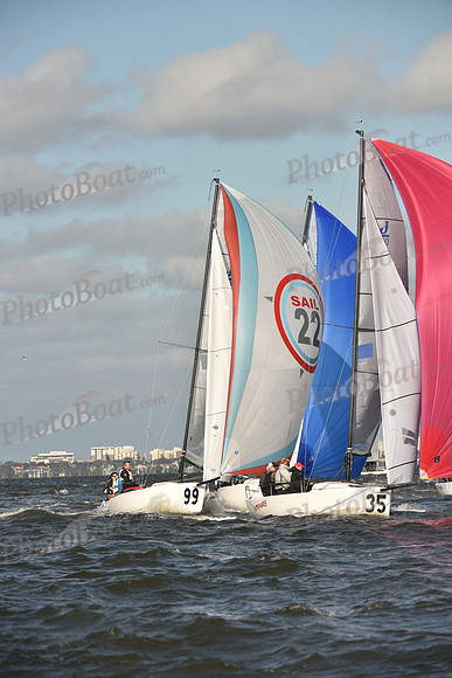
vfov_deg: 9.4
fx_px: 4141
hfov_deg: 6.2
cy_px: 339
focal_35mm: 220
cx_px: 226
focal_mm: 220
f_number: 8
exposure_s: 1/1250
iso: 250
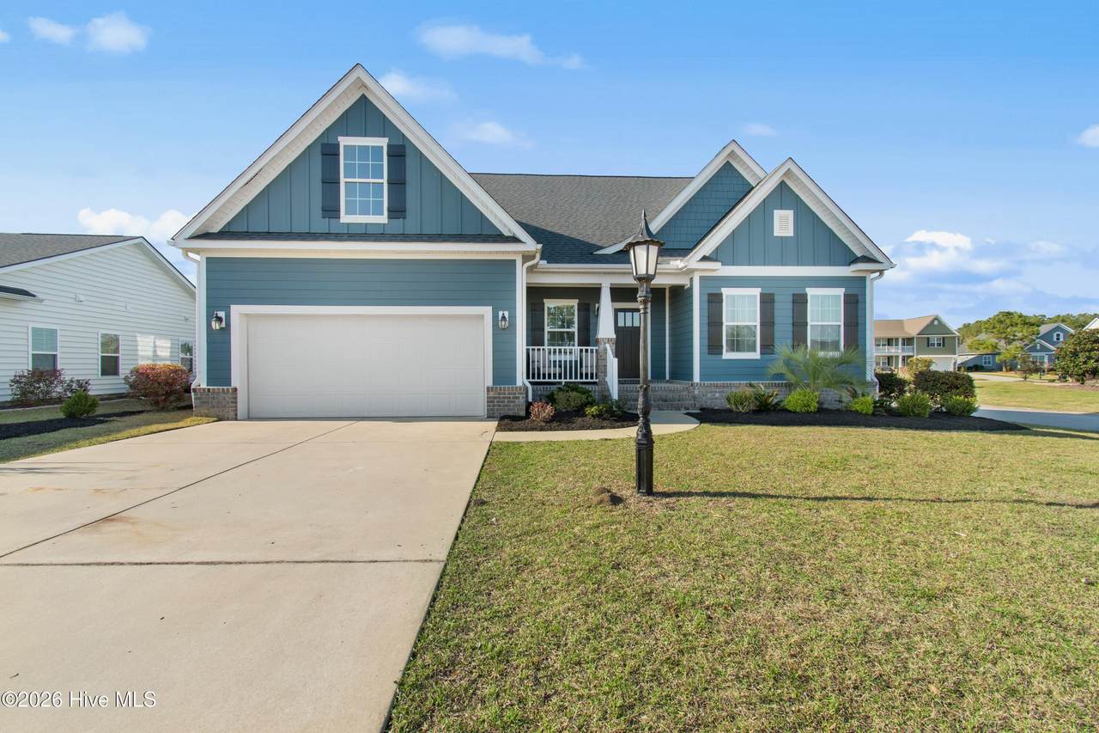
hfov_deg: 100.4
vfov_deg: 77.3
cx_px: 550
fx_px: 458
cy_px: 366
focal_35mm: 15
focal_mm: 10
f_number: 8
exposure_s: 1/250
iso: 100
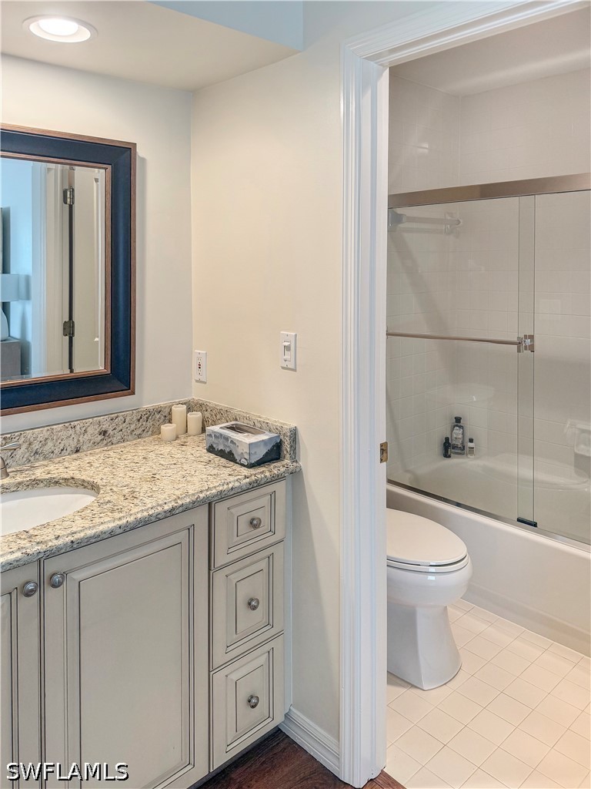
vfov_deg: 71.6
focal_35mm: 24
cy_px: 394
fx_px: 546
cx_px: 296
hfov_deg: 56.8
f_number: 1.78
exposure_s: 1/60
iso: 100
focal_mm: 6.76
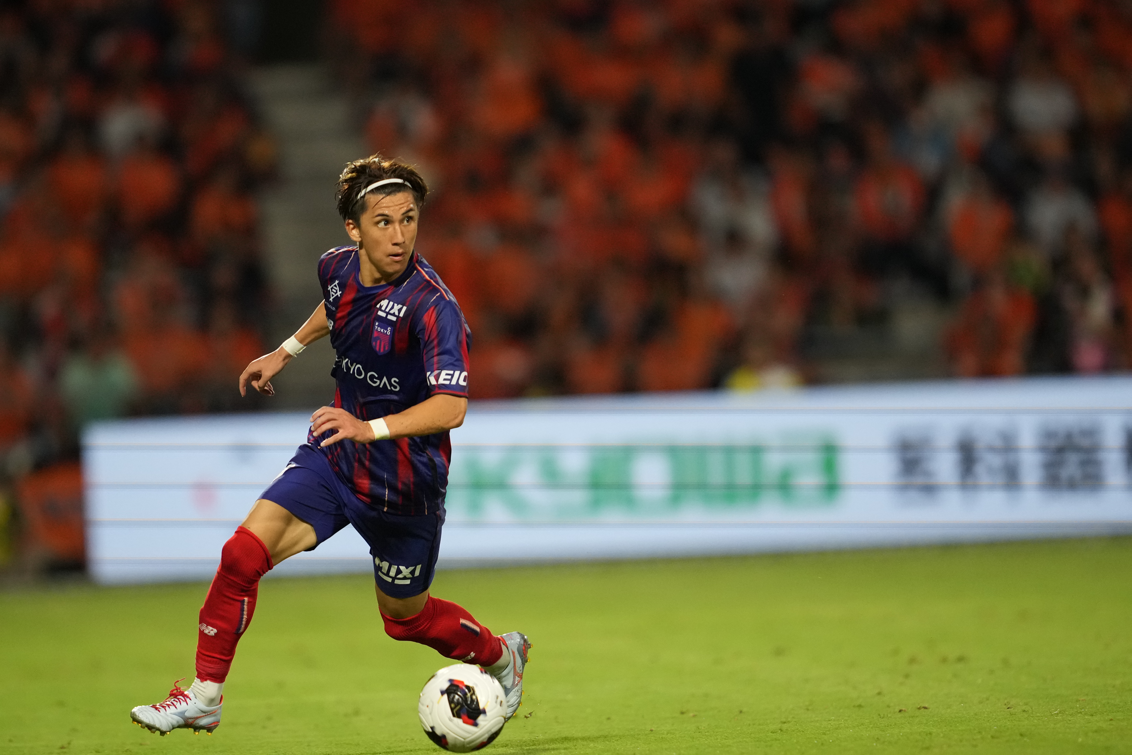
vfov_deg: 2.3
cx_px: 566
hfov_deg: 3.4
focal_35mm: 600
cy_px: 378
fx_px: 18865
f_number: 2.8
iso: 3200
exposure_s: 1/2000
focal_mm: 400
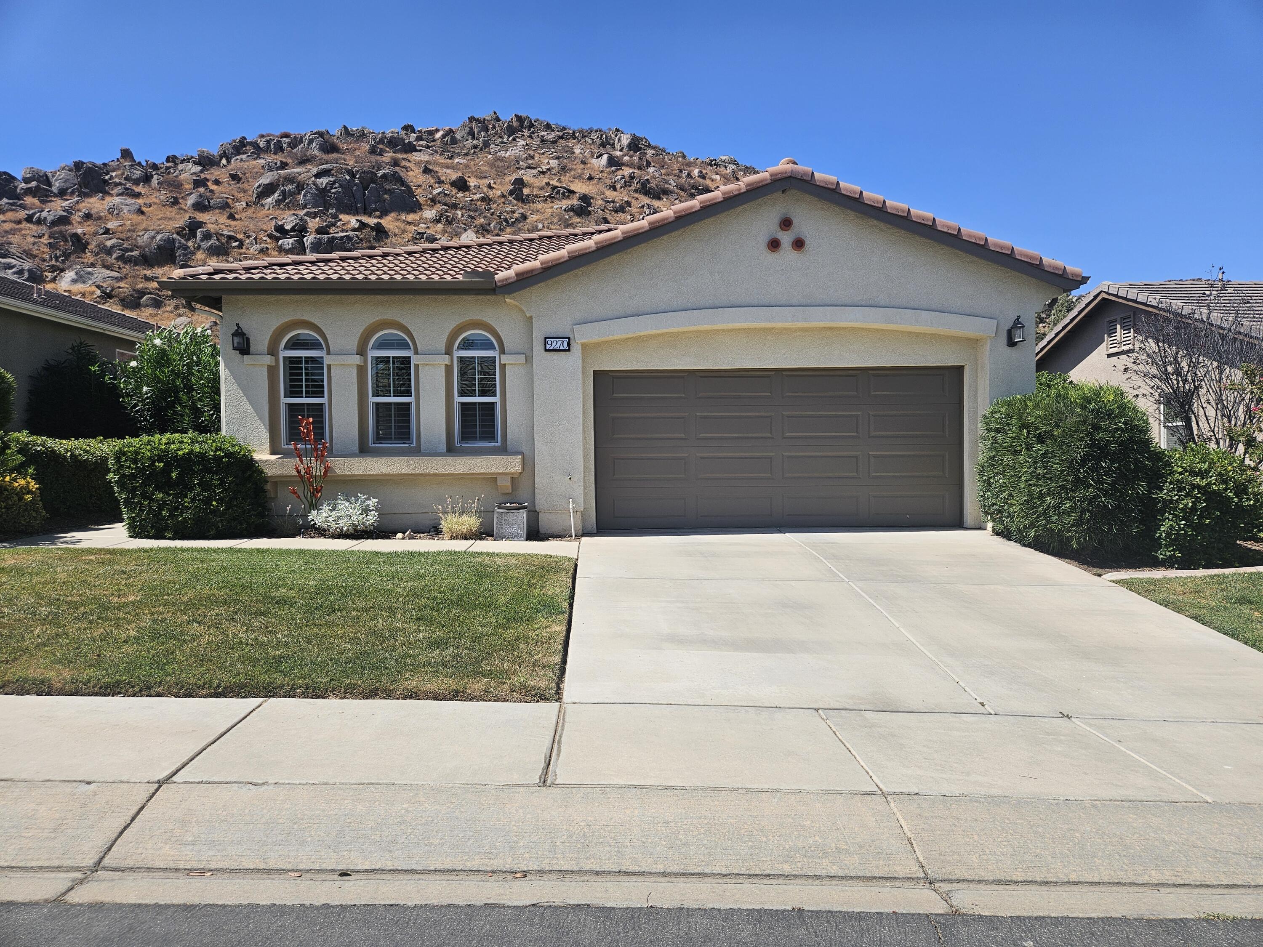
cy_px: 474
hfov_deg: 73.9
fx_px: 839
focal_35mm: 23
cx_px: 632
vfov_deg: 58.9
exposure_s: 1/2246
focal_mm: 5.4
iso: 25
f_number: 1.8
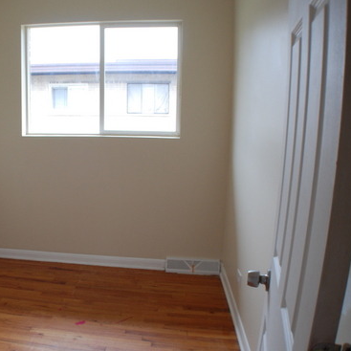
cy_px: 181
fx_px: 562
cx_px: 73
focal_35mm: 49
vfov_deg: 34.7
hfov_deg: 33.7
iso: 400
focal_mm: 22
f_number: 3.8
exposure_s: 1/80
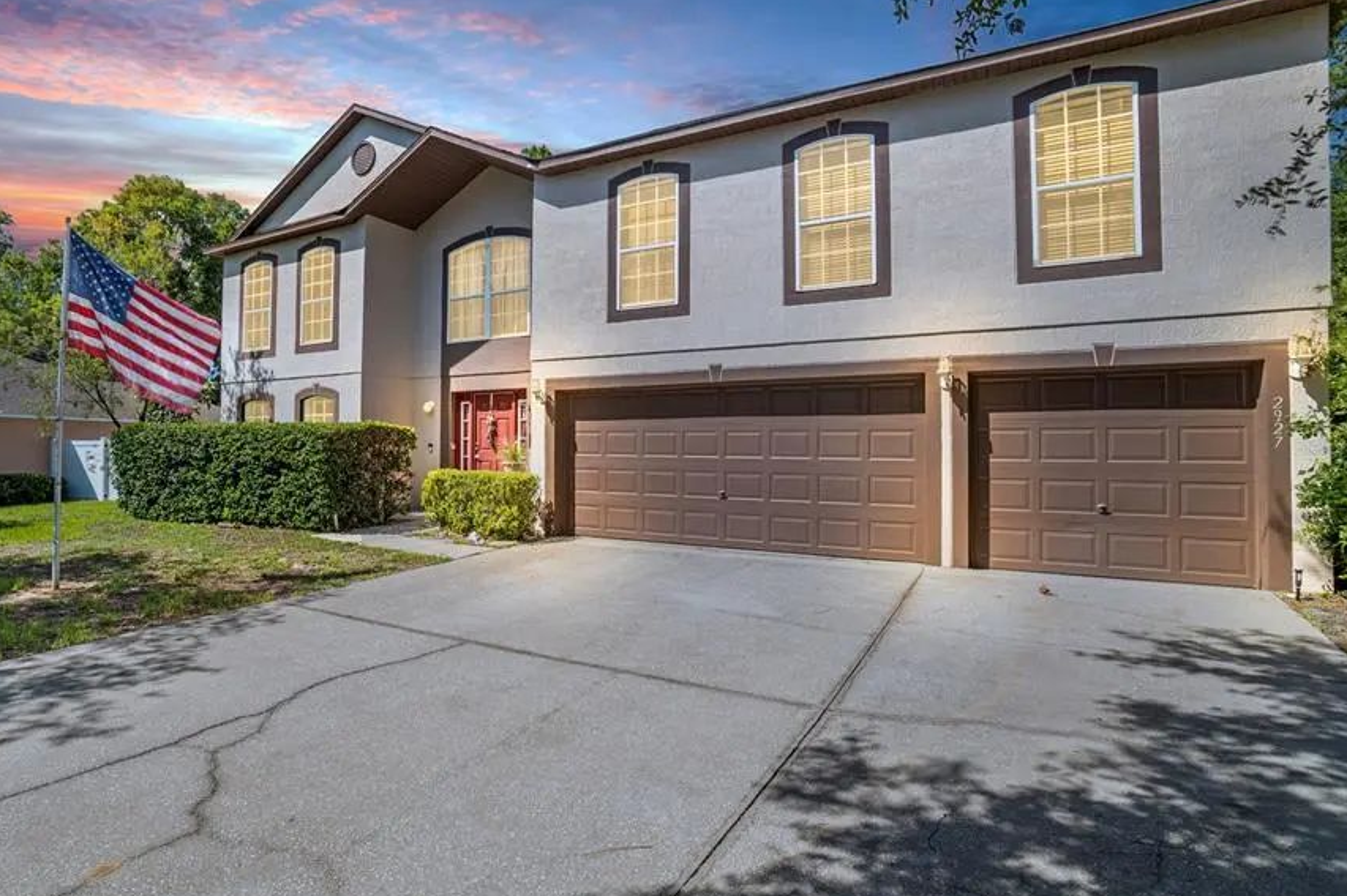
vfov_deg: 67.3
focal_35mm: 18
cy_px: 446
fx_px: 673
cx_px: 576
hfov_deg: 89.4
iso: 160
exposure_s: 1/60
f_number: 8
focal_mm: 10
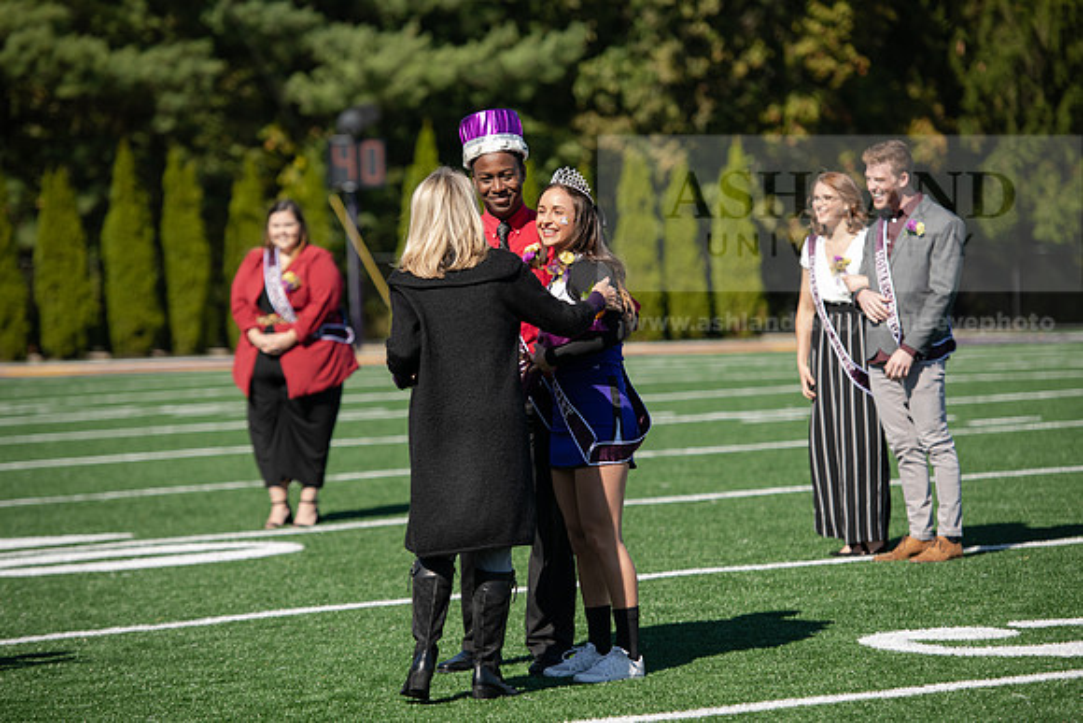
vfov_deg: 9.2
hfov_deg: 13.7
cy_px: 362
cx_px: 542
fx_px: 4513
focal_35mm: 150
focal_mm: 150
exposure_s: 1/1600
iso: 200
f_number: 3.5
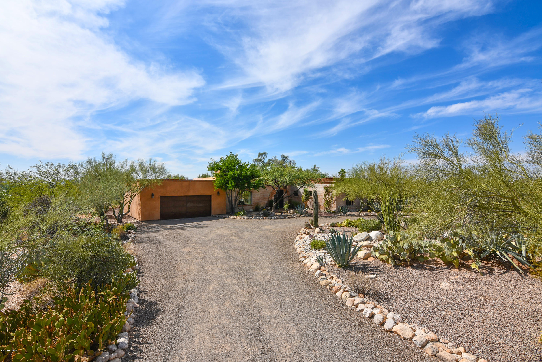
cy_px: 181
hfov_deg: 96.7
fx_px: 241
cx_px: 271
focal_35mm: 16
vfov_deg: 73.7
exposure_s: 1/250
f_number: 13
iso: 100
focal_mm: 11
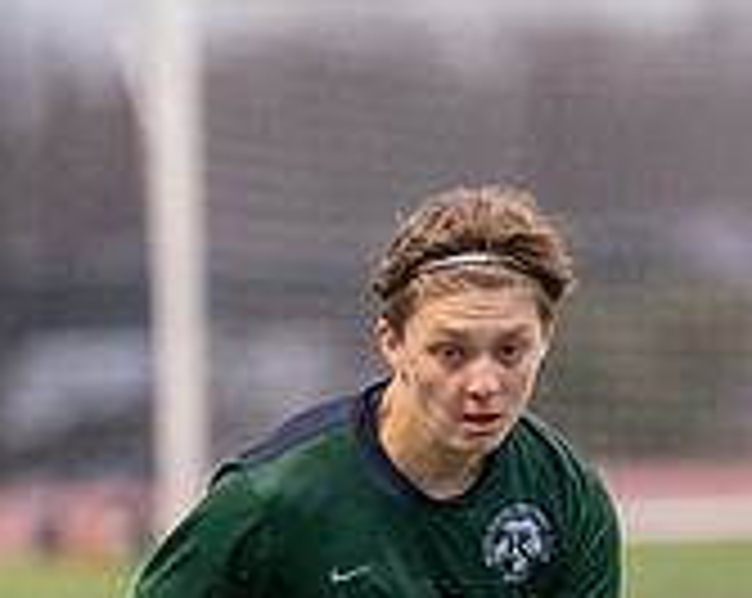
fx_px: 24750
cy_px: 558
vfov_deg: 1.4
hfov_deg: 1.7
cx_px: 530
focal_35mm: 1114
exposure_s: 1/1250
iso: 3200
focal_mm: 200
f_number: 2.8
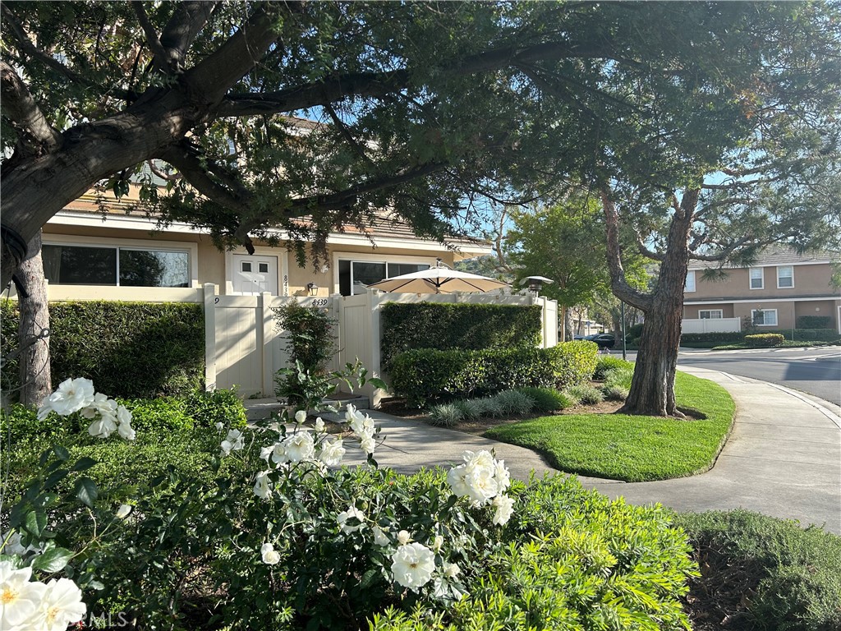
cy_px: 316
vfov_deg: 53.1
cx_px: 420
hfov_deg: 67.3
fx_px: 632
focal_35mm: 26
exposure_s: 1/1751
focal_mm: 5.7
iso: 50
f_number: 1.5
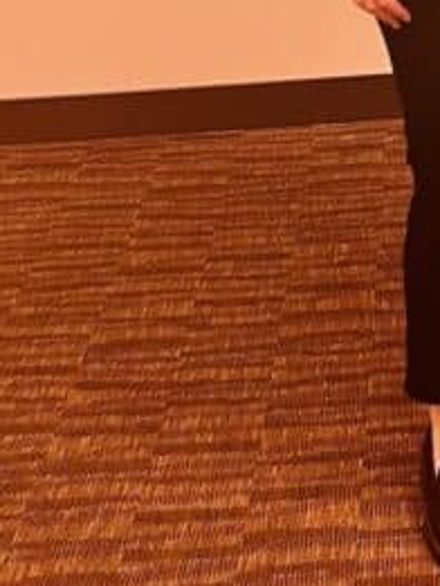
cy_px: -267
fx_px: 1727
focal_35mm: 102
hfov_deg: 13.8
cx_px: 608
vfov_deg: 17.5
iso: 125
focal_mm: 5.7
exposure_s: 1/60
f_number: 1.5
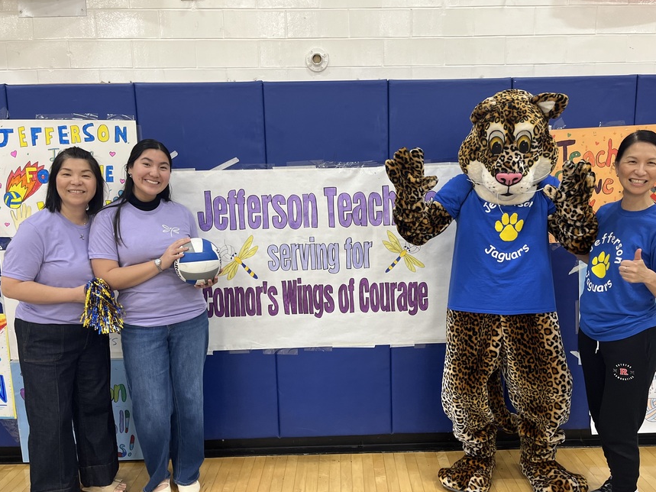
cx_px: 364
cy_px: 286
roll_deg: +0.1
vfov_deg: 45.3
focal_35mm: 31
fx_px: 587
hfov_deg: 58.2
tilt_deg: -9.6
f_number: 1.6
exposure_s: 1/120
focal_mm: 5.1
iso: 125
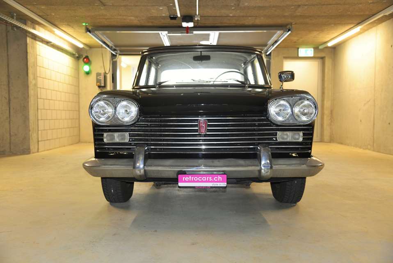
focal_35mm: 34
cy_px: 132
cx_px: 196
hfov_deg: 55.8
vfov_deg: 38.9
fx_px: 371
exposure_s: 1/60
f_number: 4
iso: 720
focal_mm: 34
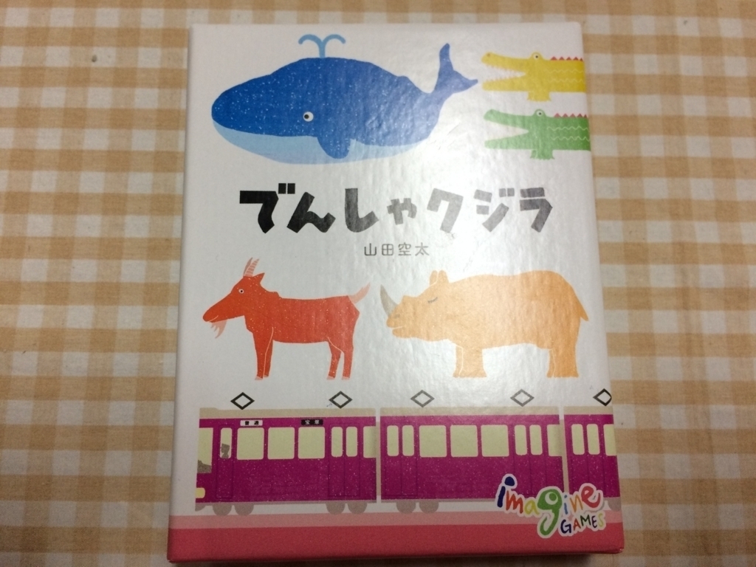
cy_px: 284
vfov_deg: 48.2
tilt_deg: -79.3
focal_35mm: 29
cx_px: 378
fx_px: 633
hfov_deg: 61.7
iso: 80
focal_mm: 4.15
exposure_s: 1/33
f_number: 2.2
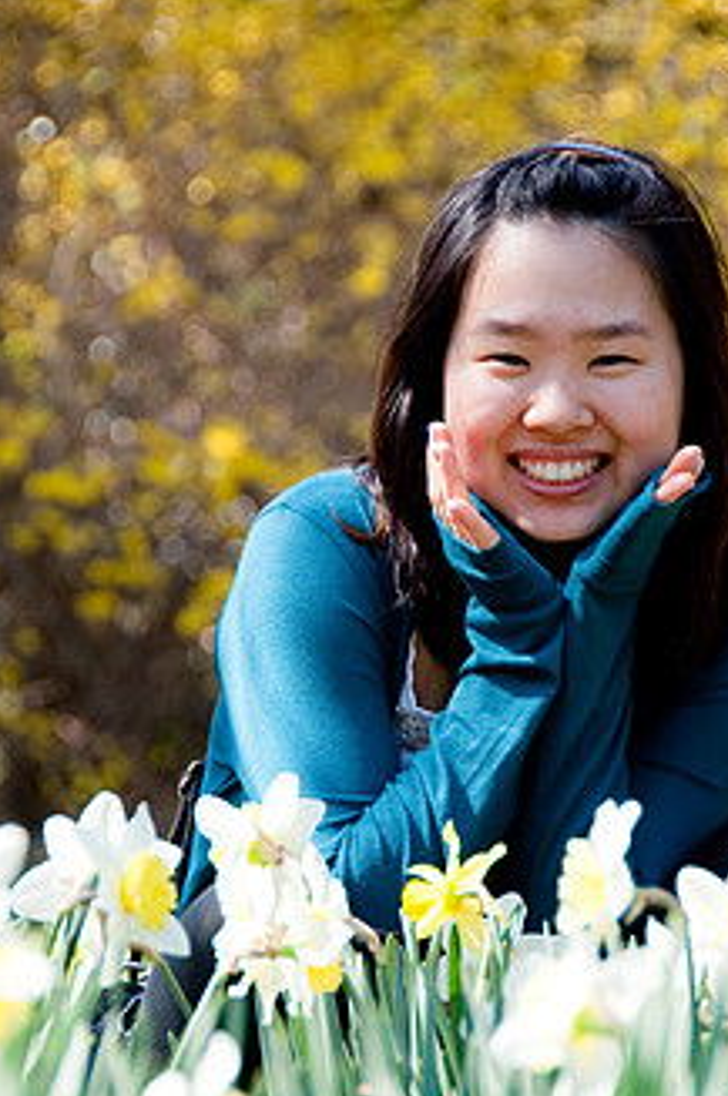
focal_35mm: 248
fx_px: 7546
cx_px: 387
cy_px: 550
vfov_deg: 8.3
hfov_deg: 5.5
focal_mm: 120
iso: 200
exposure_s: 1/320
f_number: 5.3
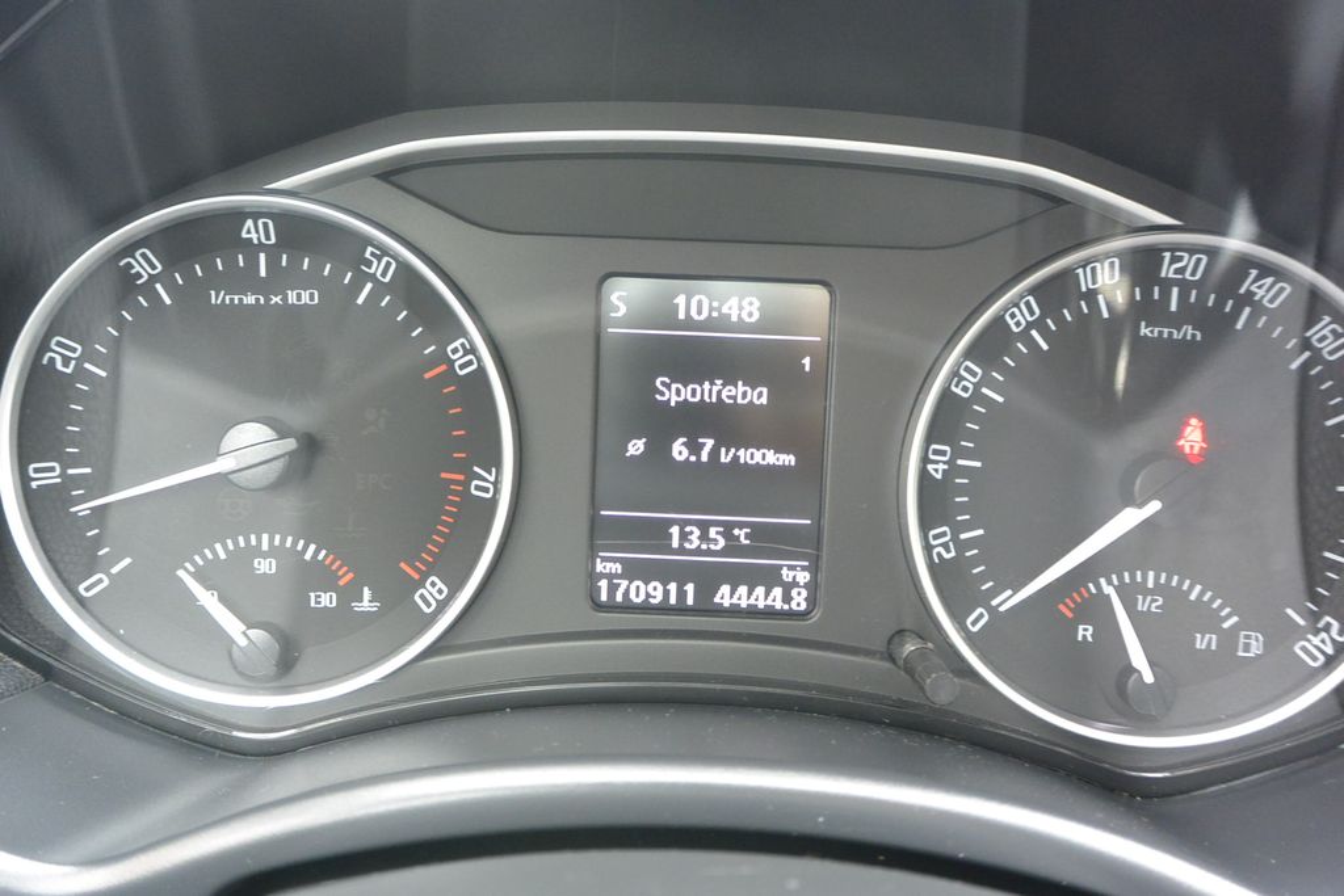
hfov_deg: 61.9
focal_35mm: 30
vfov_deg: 43.6
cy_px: 448
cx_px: 672
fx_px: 1120
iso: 800
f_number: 3.5
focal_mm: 11.4
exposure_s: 1/40
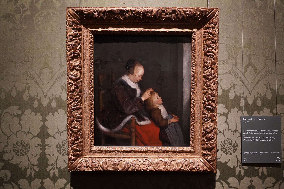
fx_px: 189
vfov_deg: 53.1
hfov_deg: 73.7
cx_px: 142
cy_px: 94
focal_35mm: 24
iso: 3200
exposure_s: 1/80
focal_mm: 24
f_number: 3.5
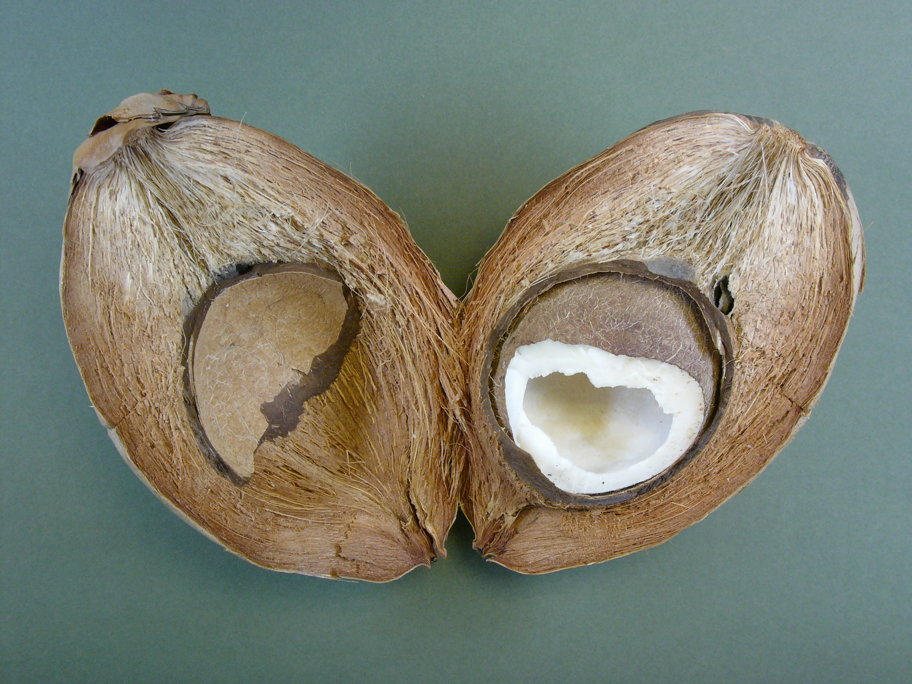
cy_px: 342
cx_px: 456
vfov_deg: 29.7
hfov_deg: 38.9
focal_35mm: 49
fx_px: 1291
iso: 200
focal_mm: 12.4
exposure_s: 1/10
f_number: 8
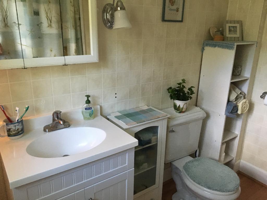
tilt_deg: -17.8
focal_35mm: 29
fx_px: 224
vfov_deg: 48.2
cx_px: 134
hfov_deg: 61.7
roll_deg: -1.5
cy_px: 100
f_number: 2.2
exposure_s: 1/15
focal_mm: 4.15
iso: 200
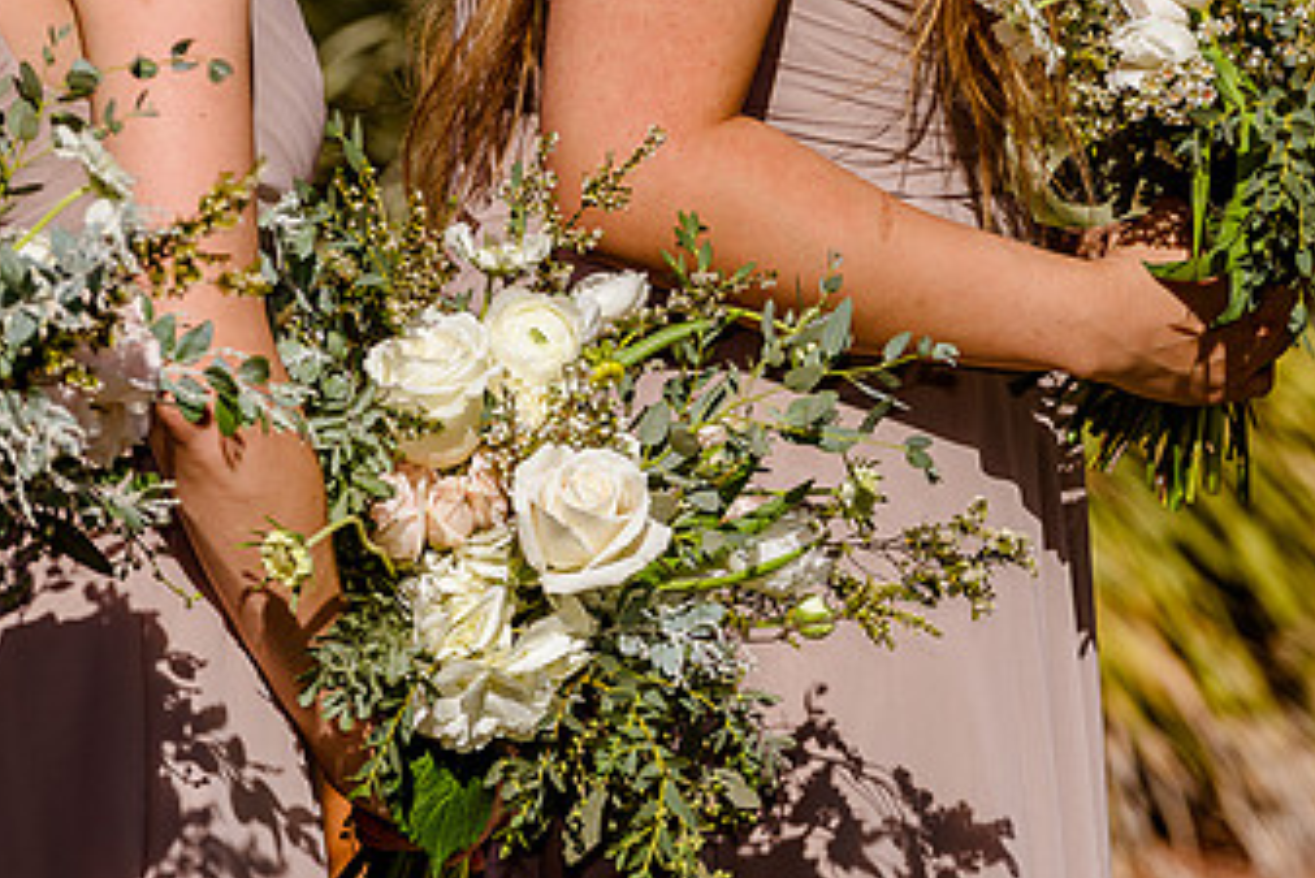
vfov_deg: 4.0
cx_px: 944
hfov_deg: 6.0
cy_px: 166
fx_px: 12570
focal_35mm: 344
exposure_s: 1/800
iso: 200
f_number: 8
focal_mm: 200
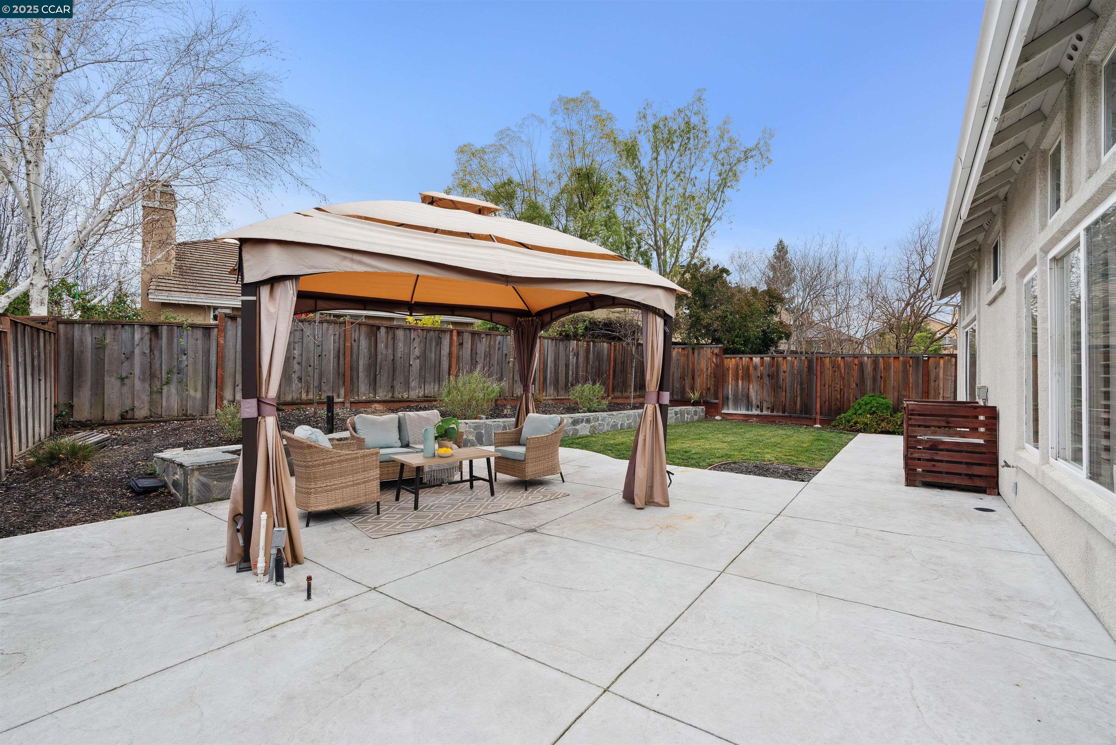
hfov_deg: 96.7
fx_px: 496
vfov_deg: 73.8
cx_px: 558
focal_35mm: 16
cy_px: 372
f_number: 9
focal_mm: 16
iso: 320
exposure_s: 1/200
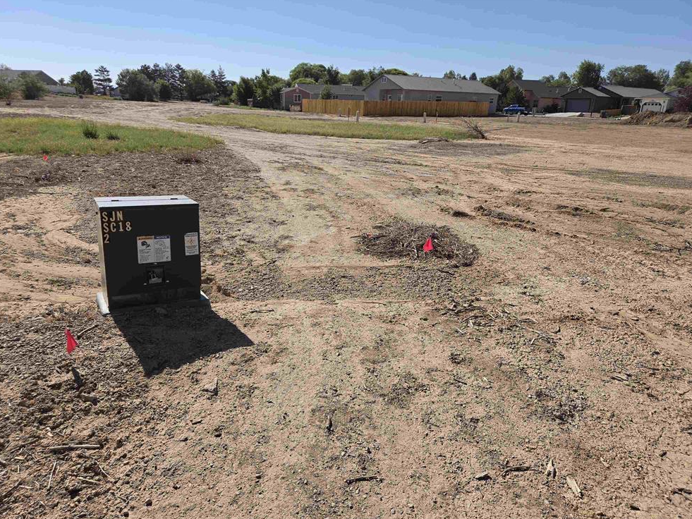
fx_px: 480
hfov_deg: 71.6
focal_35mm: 24
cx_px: 335
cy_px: 267
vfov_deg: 56.8
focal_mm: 5.4
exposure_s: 1/6414
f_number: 1.8
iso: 80
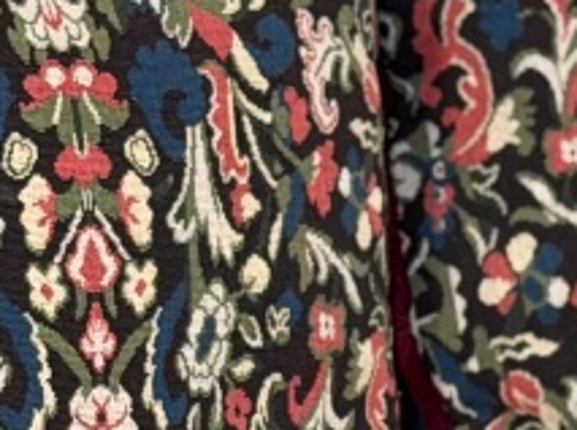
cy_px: 692
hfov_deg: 7.3
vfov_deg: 5.4
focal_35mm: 271
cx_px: 523
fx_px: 4510
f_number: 1.78
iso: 250
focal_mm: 6.76
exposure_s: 1/50
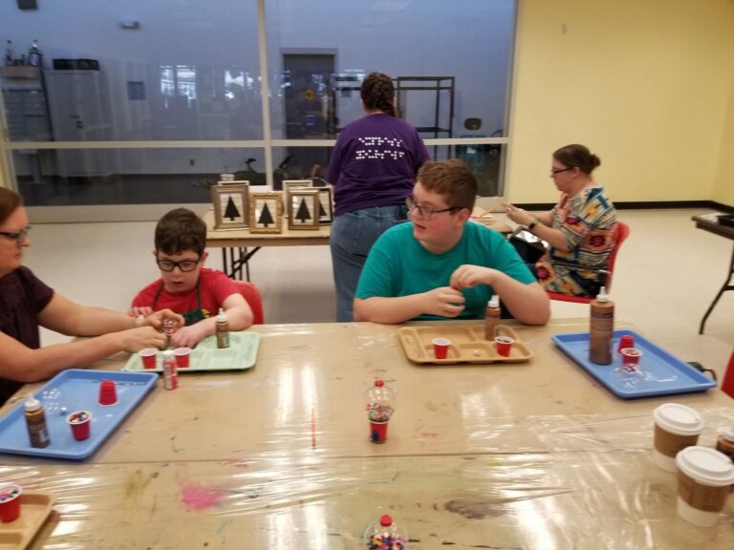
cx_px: 367
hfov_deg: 67.3
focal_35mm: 26
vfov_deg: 53.1
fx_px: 551
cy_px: 275
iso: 125
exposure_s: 1/60
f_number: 1.7
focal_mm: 4.25
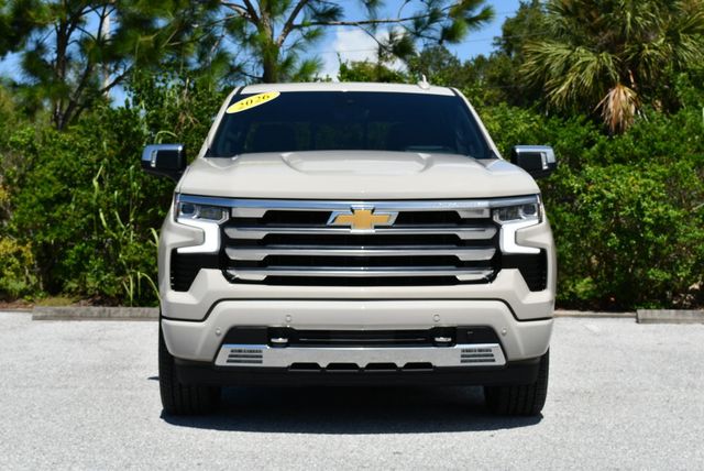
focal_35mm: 72
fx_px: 1409
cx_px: 352
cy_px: 236
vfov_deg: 19.0
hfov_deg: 28.0
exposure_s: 1/320
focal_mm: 36
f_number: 9
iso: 100
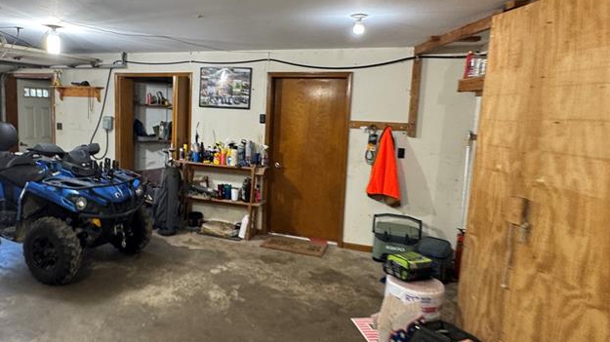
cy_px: 159
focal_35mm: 25
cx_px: 235
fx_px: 404
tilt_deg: -5.1
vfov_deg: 45.9
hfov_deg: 73.0
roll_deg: -0.8
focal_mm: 2.22
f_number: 2.2
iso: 160
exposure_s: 1/60
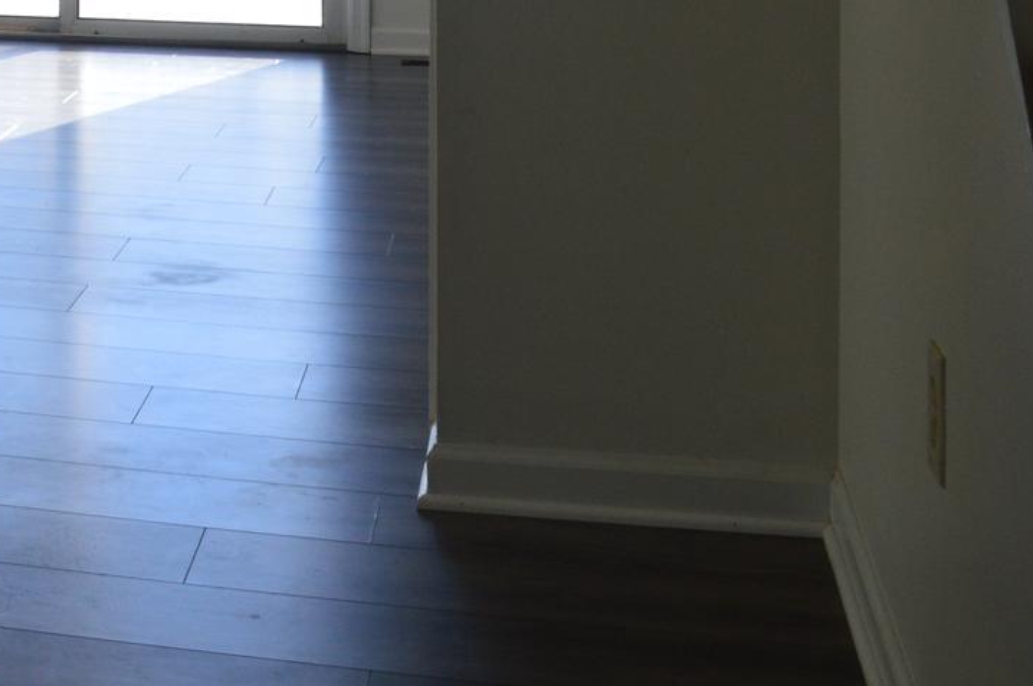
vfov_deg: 16.6
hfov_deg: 23.9
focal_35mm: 77
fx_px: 2207
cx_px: -226
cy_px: -218
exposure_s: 1/100
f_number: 9
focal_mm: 18
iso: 400
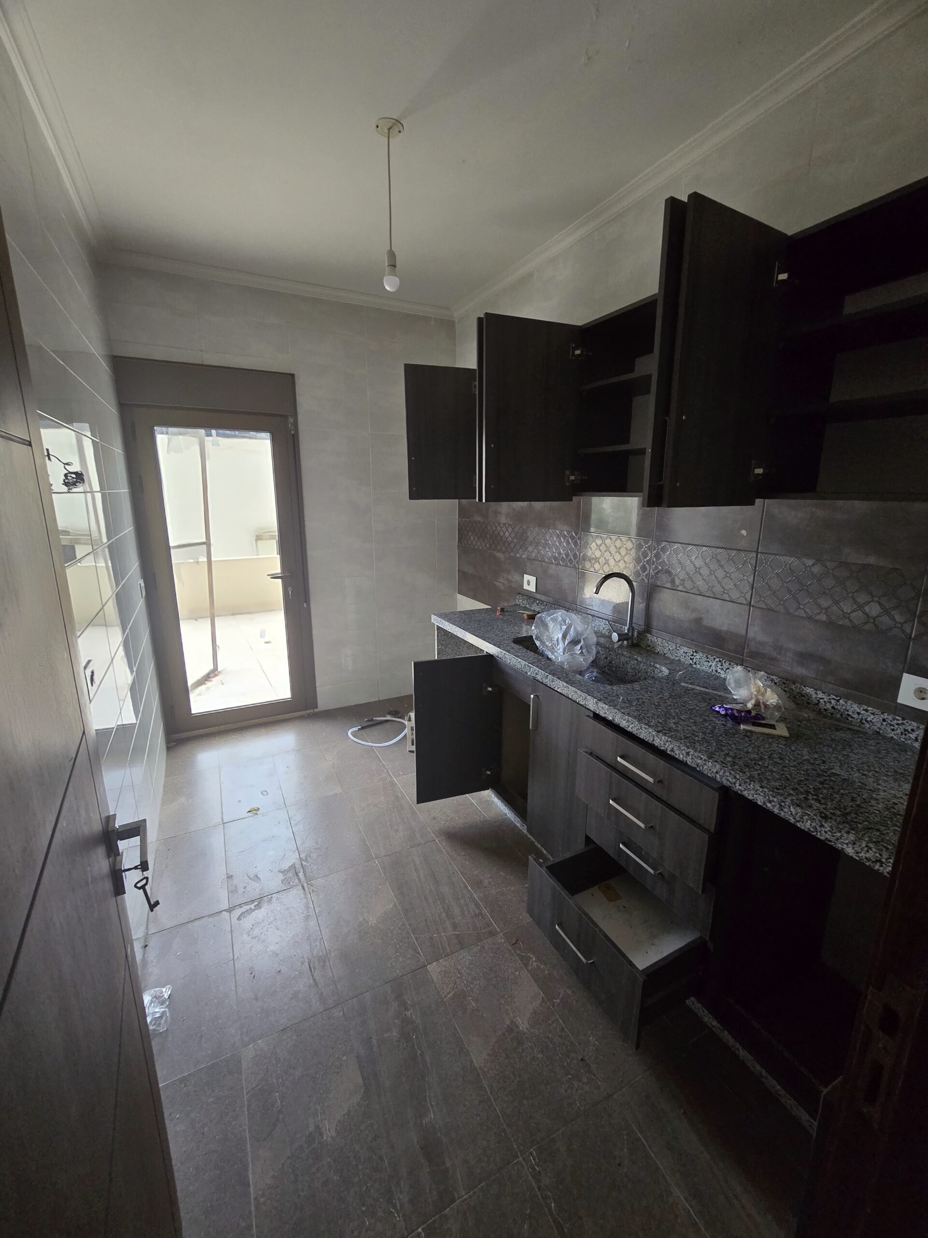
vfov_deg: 106.2
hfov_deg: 89.9
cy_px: 619
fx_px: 465
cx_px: 464
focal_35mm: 13
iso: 500
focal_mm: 2.2
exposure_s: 1/50
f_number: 2.2
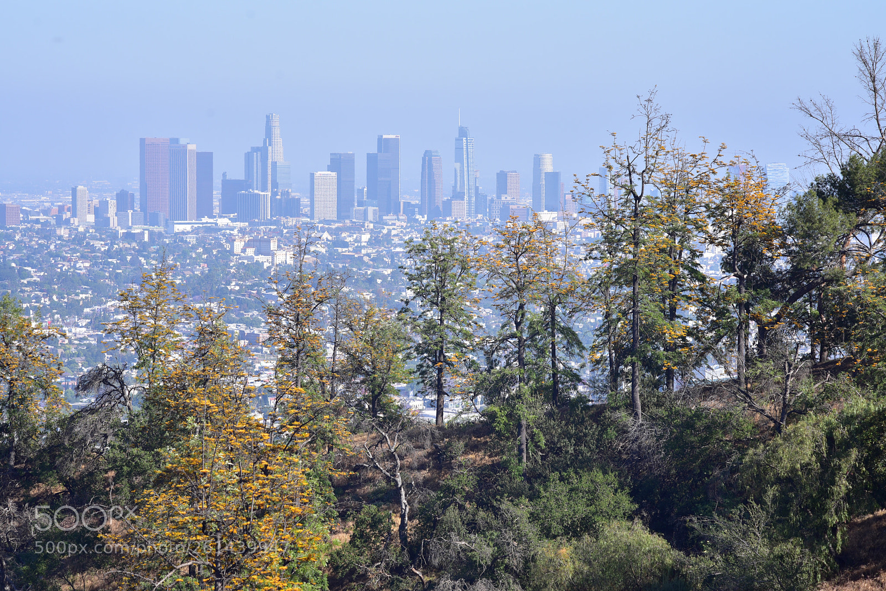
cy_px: 296
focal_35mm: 135
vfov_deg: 10.2
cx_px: 443
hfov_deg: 15.2
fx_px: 3324
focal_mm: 135
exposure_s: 1/200
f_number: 8
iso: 100
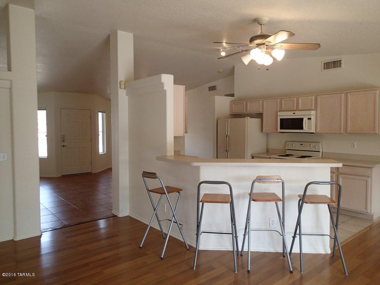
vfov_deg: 54.9
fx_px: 274
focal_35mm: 25
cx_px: 190
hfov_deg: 69.4
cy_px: 142
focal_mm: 4.5
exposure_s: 1/100
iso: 100
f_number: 2
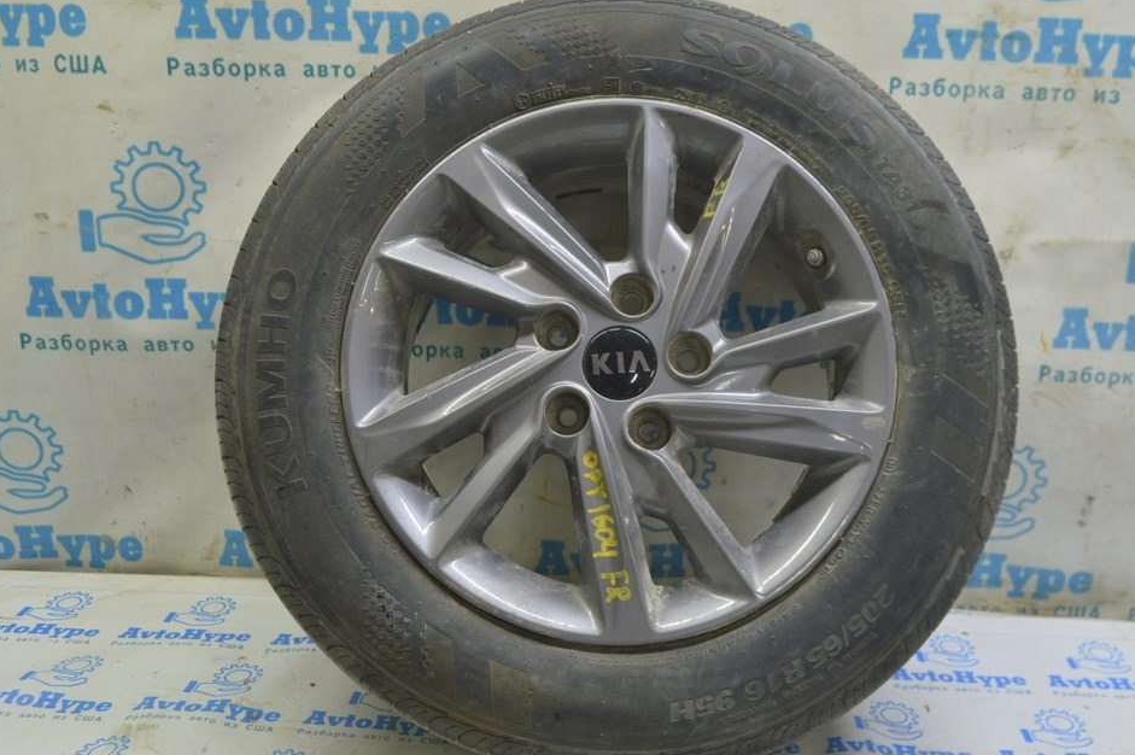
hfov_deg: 51.2
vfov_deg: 35.4
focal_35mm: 38
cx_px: 601
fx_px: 1183
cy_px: 374
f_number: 5.6
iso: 400
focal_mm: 23
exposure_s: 1/20
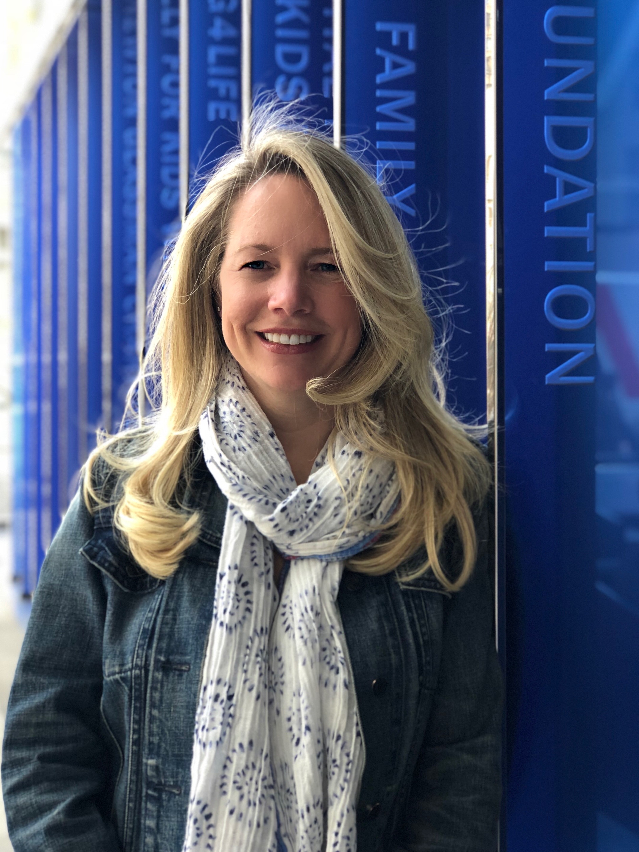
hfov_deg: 22.6
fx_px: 1600
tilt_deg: +0.4
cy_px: 368
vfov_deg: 29.8
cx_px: 305
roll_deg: +0.0
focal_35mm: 65
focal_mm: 6.6
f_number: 2.8
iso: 100
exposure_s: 1/90
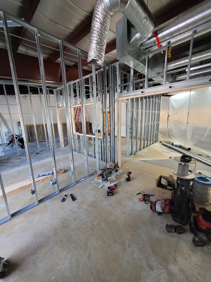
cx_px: 106
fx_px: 106
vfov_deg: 106.2
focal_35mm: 13
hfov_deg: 89.9
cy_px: 141
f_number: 2.2
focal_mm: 1.74
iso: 400
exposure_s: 1/60
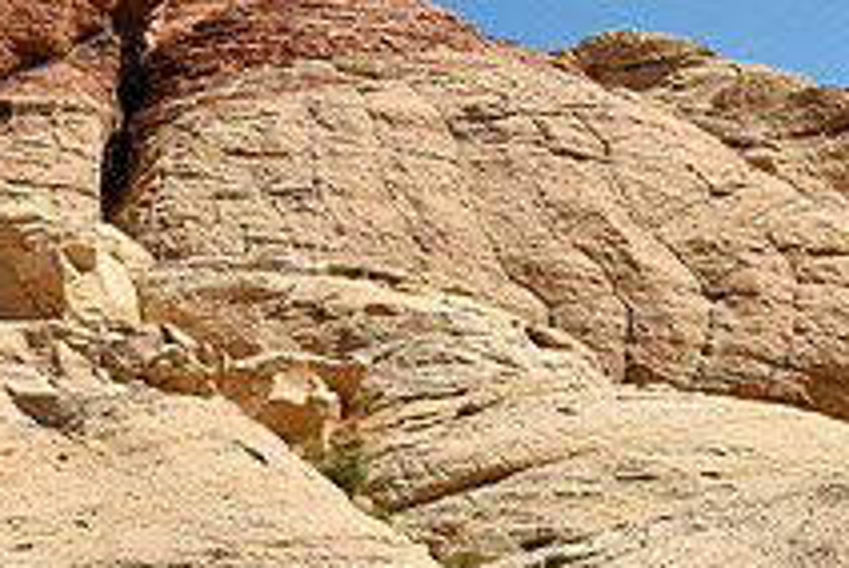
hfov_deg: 22.5
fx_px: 1936
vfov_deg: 16.7
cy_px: 358
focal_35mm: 82
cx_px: -200
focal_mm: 20
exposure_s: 1/1000
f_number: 9.5
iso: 4500
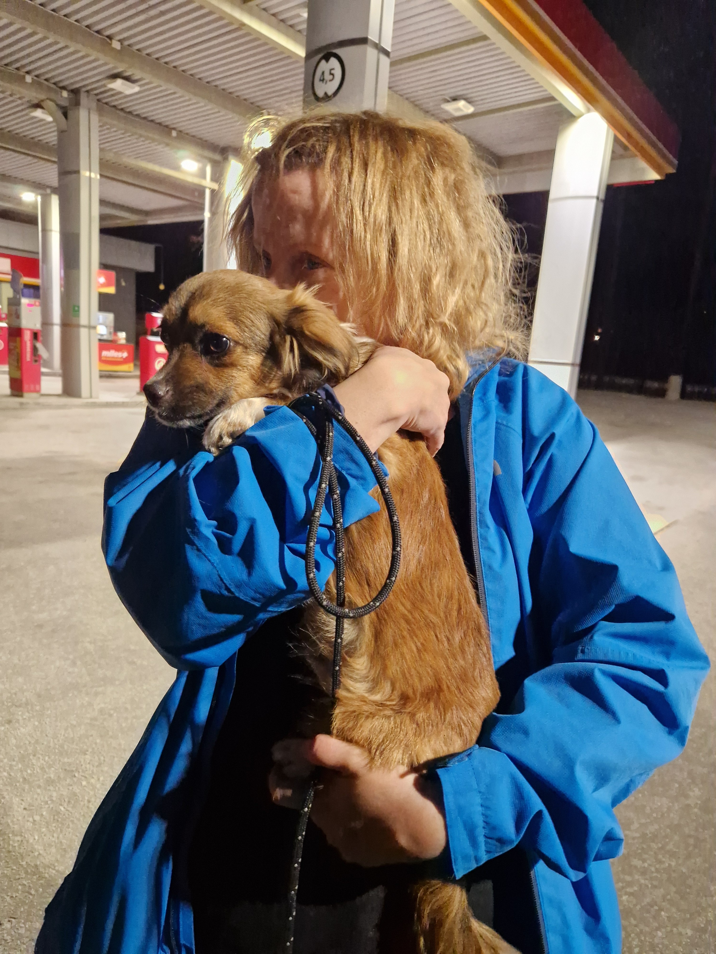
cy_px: 477
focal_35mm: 23
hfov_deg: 58.9
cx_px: 358
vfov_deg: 73.9
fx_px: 634
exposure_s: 1/100
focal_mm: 5.4
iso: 800
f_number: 1.8
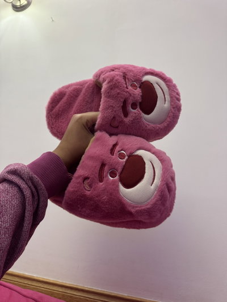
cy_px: 151
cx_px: 114
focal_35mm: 24
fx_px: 210
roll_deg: -7.5
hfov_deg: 56.8
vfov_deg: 71.6
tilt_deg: +14.8
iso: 320
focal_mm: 6.76
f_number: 1.78
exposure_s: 1/50
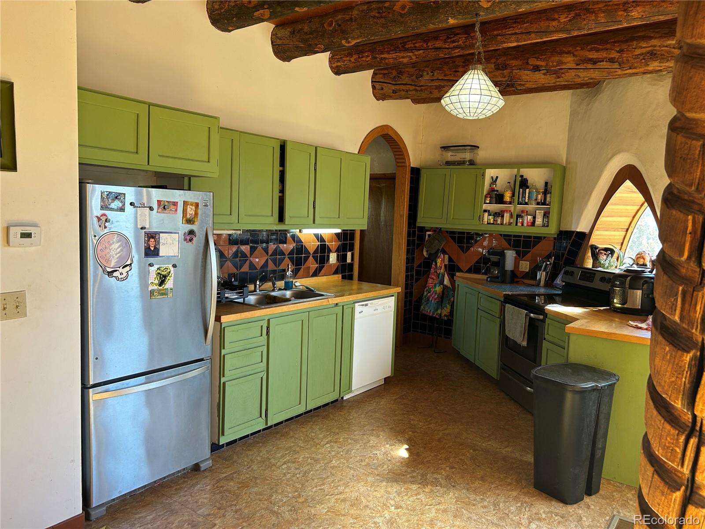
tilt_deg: -6.4
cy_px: 264
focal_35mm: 26
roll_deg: -1.6
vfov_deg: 53.1
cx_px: 352
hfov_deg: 67.3
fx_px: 530
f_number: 1.5
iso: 100
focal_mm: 5.7
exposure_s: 1/121
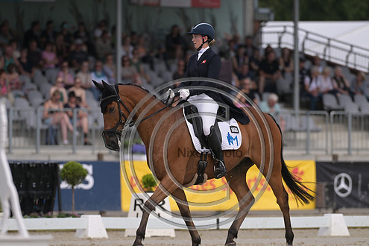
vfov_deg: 3.3
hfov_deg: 4.9
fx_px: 4325
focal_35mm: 422
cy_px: 143
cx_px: 189
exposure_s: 1/1250
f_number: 5
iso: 200
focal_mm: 360
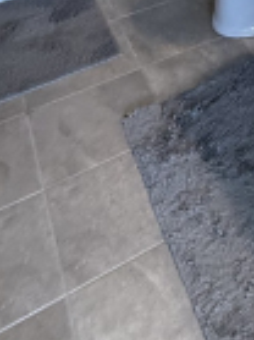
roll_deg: -2.0
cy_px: -309
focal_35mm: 67
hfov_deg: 18.5
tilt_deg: -5.8
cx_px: 415
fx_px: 657
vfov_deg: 19.4
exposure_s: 1/120
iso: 500
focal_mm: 2.22
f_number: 2.2
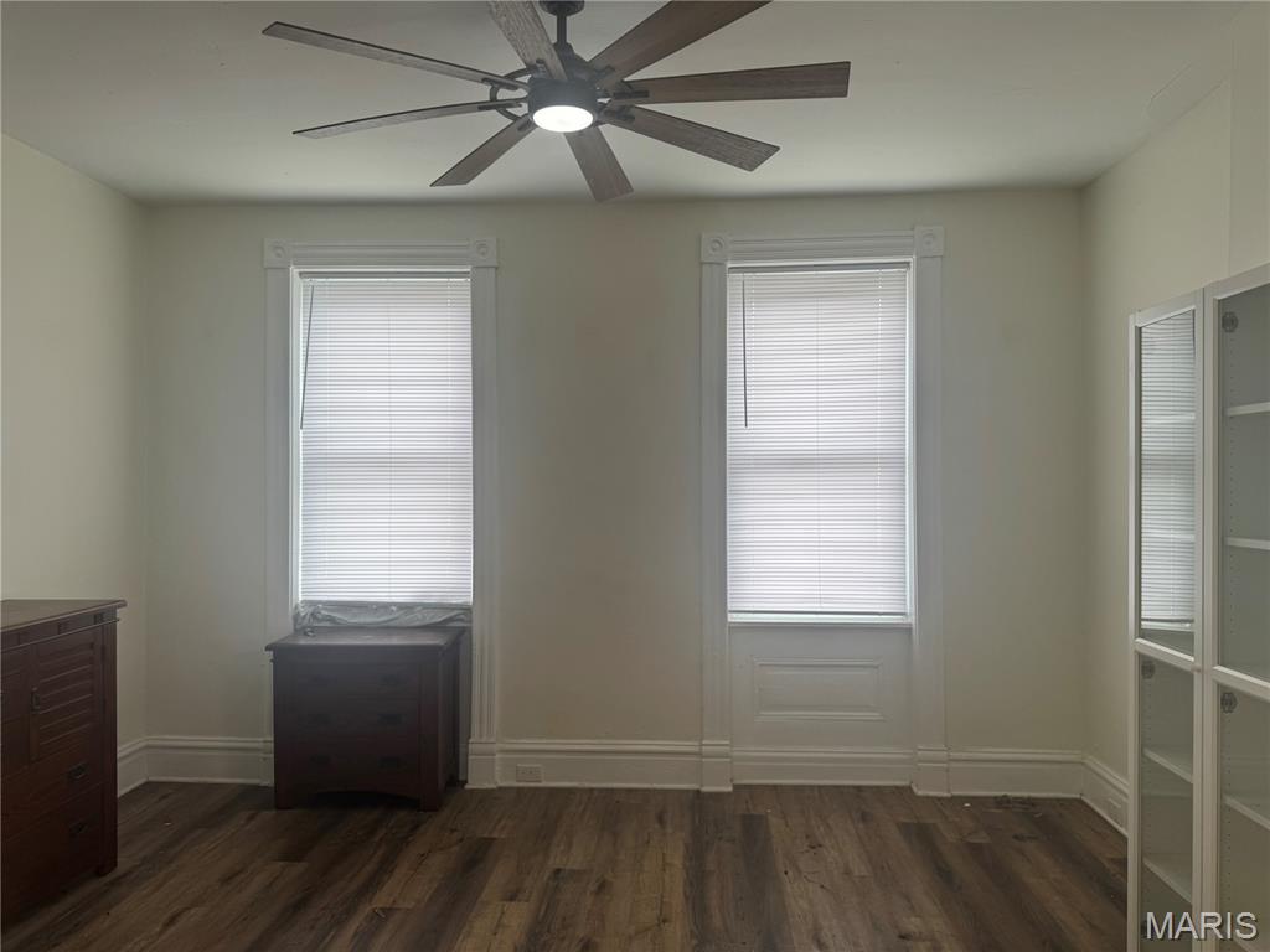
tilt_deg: -0.6
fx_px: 881
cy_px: 476
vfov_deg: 56.8
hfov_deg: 71.6
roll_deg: -0.2
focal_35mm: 24
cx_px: 635
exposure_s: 1/120
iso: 64
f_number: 1.78
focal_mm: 6.76
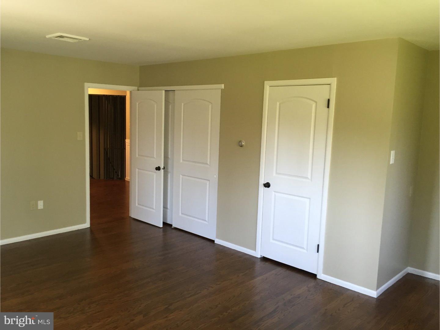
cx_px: 220
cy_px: 165
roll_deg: -2.7
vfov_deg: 48.2
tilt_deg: -7.3
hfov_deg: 61.7
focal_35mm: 29
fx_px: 369
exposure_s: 1/30
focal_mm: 4.15
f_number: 2.2
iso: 80
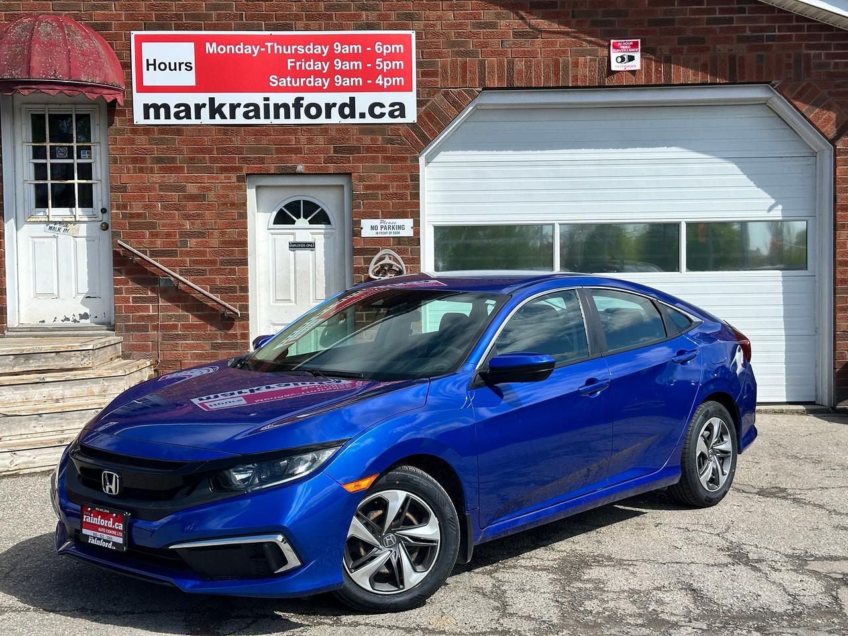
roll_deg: +0.9
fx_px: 1176
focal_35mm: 48
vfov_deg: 30.3
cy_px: 318
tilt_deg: -2.6
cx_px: 424
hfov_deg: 39.7
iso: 64
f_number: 1.78
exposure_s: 1/3731
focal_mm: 6.86
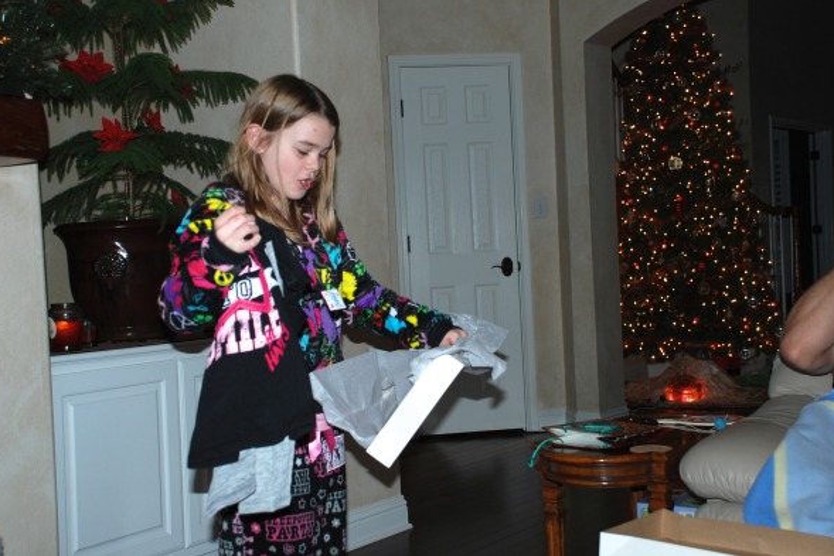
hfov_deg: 39.2
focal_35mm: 51
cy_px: 255
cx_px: 416
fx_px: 1171
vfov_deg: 26.7
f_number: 4.2
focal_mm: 31
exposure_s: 1/60
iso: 200
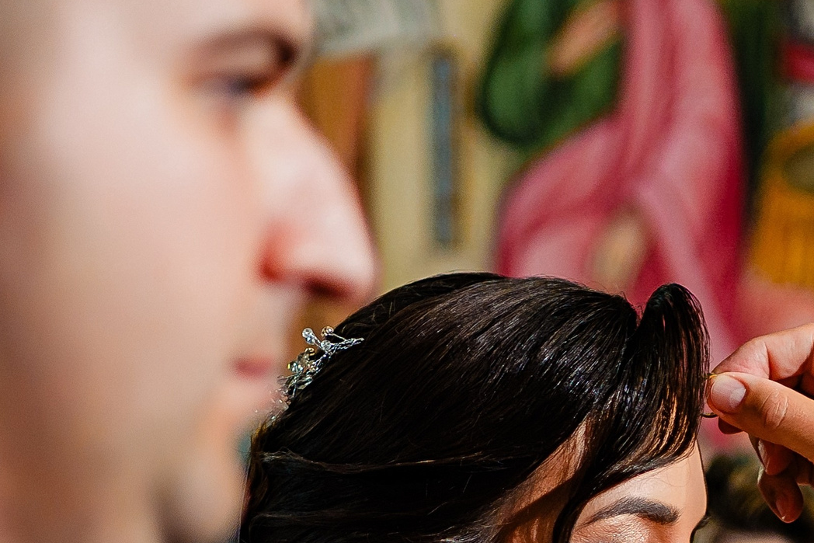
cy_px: 654
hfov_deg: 16.1
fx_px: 2872
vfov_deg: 10.6
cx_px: 615
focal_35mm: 127
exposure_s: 1/160
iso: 640
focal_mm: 35
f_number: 1.8
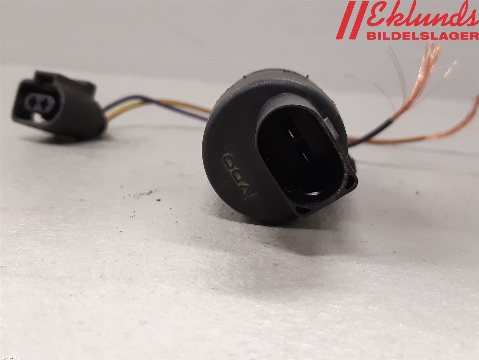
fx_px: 360
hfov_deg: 67.3
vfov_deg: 53.1
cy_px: 180
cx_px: 240
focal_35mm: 26
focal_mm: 3.93
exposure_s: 1/50
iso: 160
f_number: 1.7
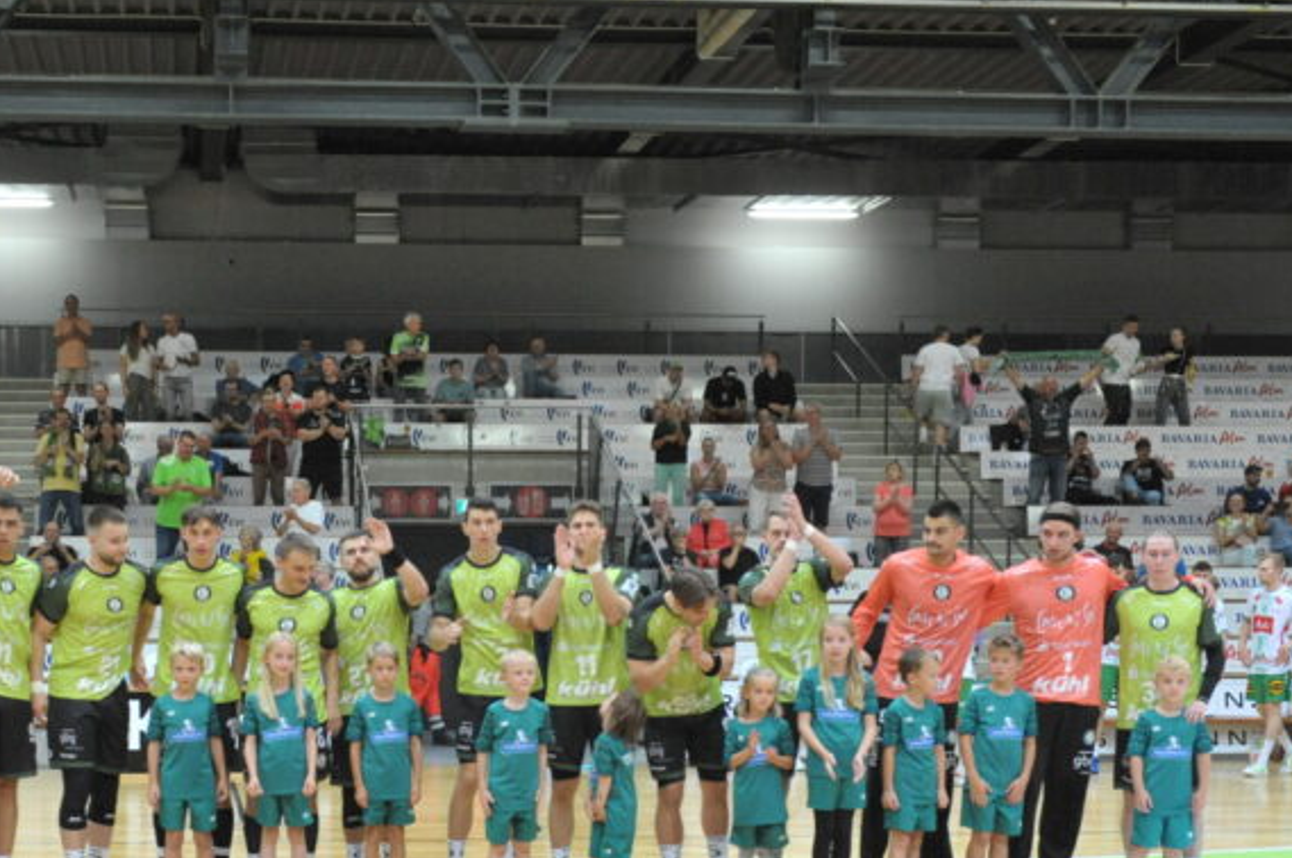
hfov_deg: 31.5
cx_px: 375
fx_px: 2258
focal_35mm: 63
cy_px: 764
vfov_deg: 21.1
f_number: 4.5
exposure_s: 1/250
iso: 3200
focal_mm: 35
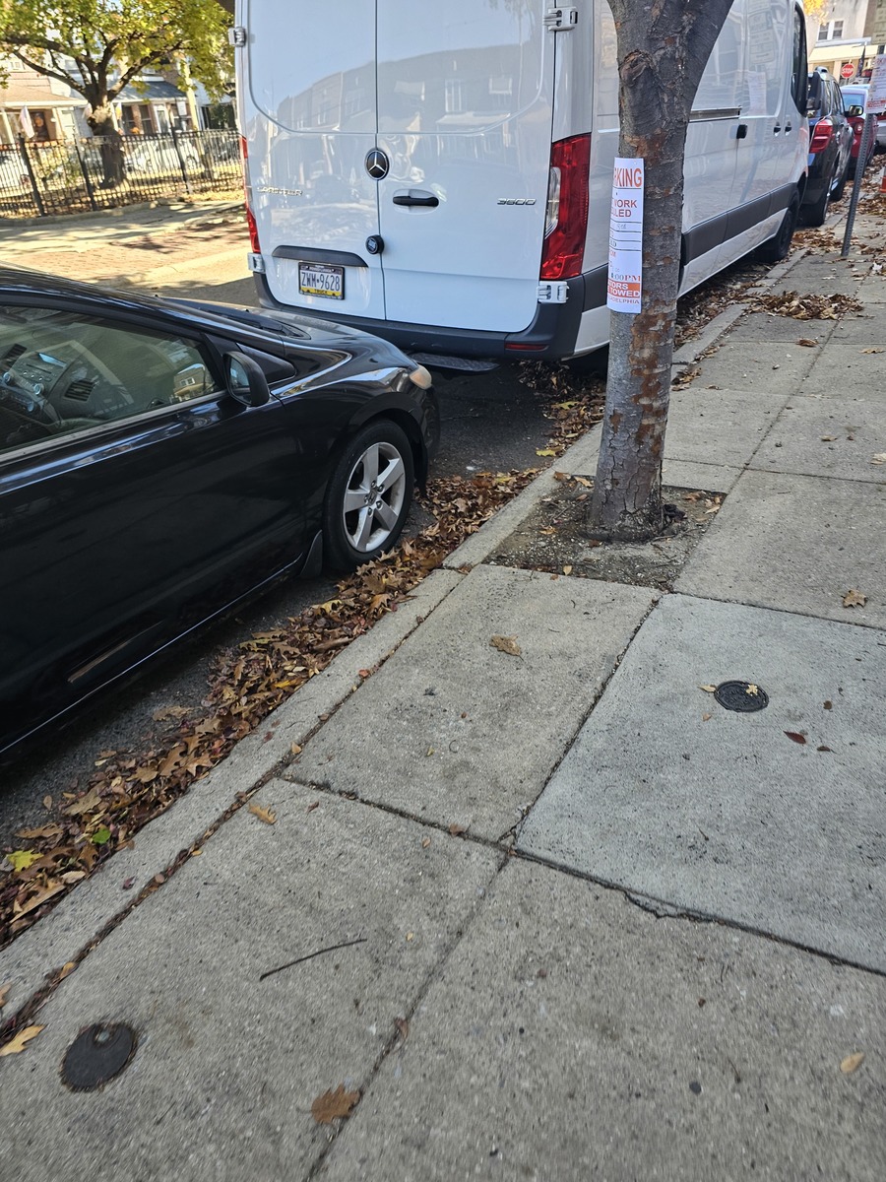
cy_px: 591
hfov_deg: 58.9
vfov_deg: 73.9
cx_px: 443
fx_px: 785
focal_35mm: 23
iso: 50
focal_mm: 6.3
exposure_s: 1/180
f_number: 1.7
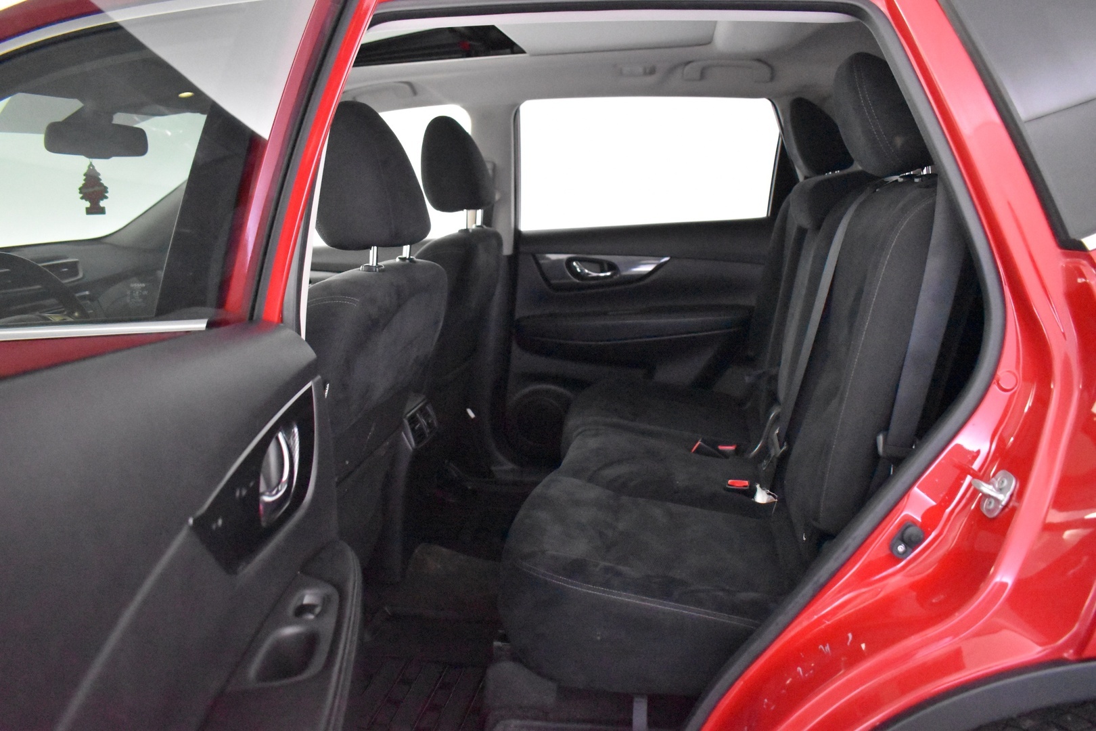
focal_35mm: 27
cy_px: 366
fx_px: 822
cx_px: 548
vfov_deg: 47.9
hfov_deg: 67.4
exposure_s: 1/45
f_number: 3.5
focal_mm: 18
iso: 12800
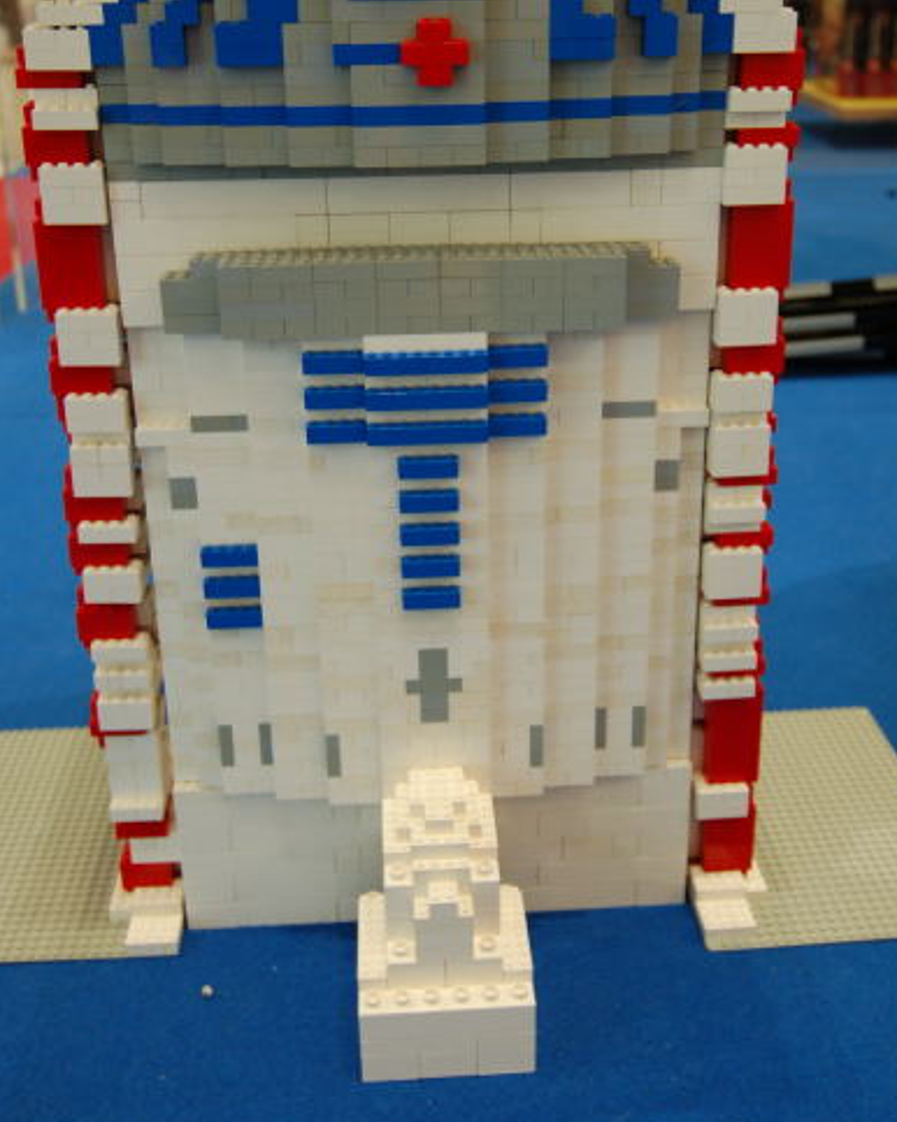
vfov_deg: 44.5
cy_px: 427
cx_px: 454
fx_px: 1361
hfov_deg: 36.5
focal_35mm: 41
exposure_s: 1/20
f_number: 4
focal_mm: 22
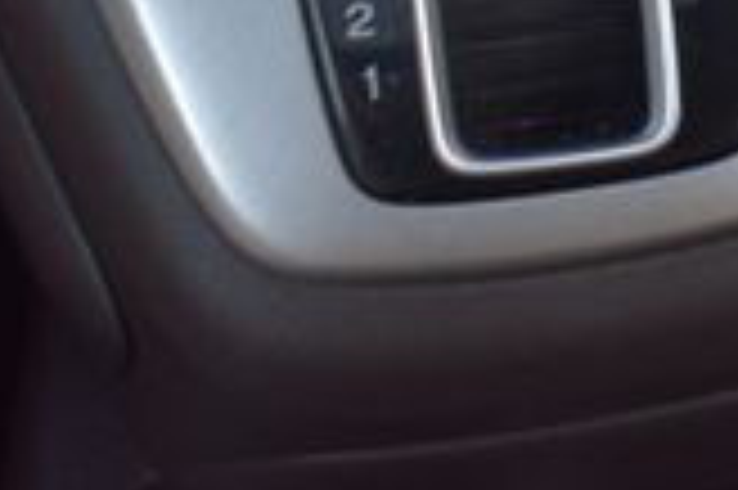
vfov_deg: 10.8
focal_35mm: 117
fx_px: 2396
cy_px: -450
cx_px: 918
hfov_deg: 16.7
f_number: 6.3
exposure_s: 1/15
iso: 400
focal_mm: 20
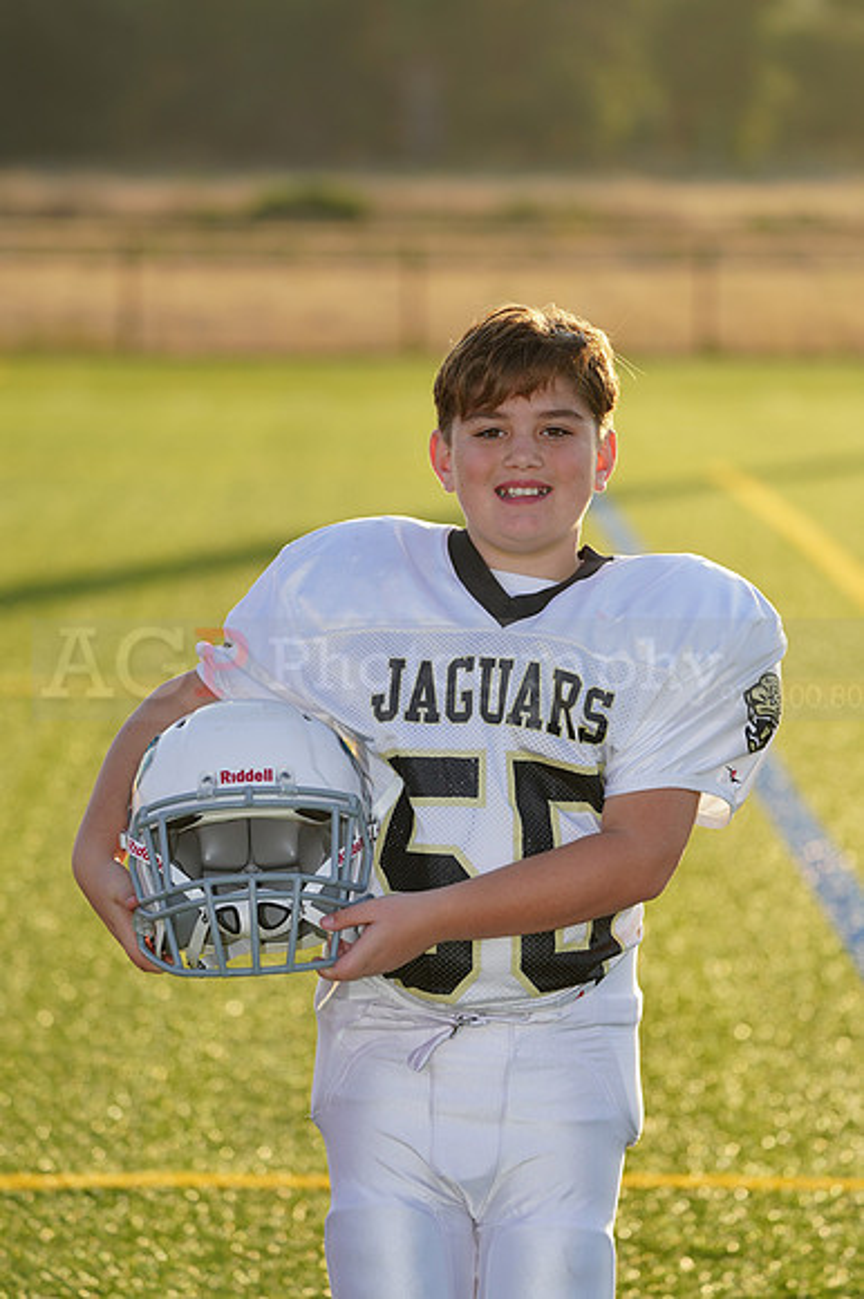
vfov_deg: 10.1
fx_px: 7316
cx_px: 432
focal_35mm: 203
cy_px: 650
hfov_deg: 6.8
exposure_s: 1/250
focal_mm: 203
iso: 100
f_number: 5.6
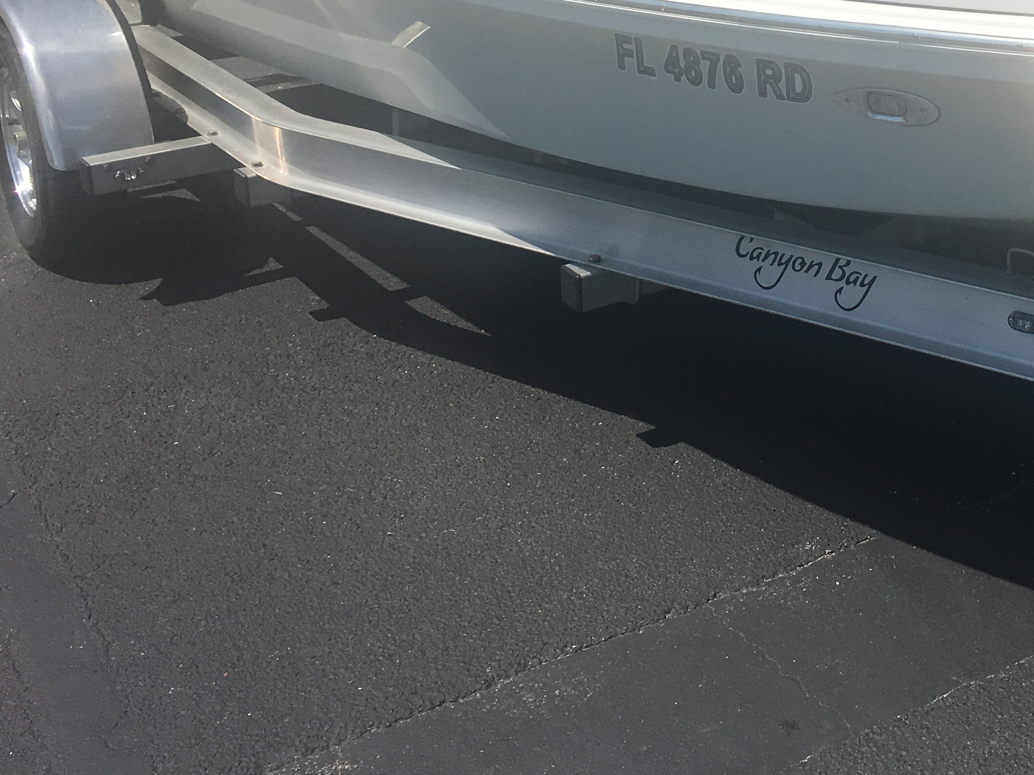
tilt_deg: -12.5
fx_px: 1643
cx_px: 872
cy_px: 61
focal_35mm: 55
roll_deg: +1.2
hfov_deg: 33.6
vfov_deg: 25.6
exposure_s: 1/2137
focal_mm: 4.15
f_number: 2.2
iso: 25
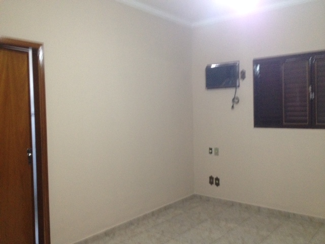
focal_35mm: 35
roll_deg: +1.7
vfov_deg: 40.7
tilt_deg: -6.4
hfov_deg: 52.6
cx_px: 162
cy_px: 122
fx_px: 329
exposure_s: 1/20
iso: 250
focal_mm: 4.28
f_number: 2.4
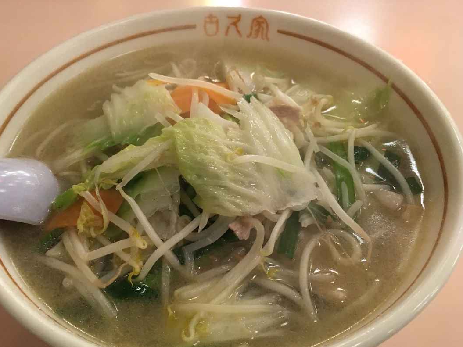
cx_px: 210
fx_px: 441
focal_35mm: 33
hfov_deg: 55.3
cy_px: 196
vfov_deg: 42.9
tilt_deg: -51.3
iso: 250
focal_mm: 4.15
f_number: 2.2
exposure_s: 1/30
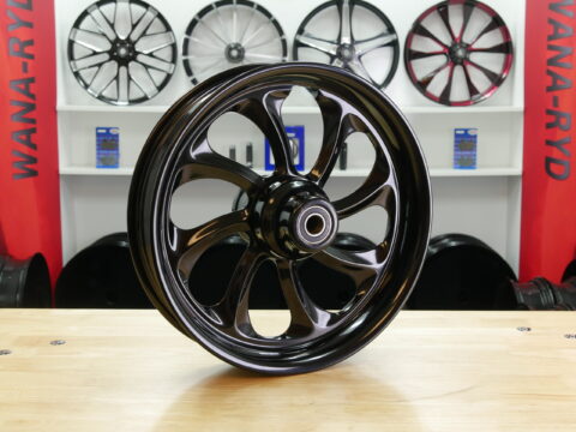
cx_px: 288
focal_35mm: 56
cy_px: 216
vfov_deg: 26.1
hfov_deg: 34.3
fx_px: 932
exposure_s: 1/40
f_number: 6.3
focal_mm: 28
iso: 800
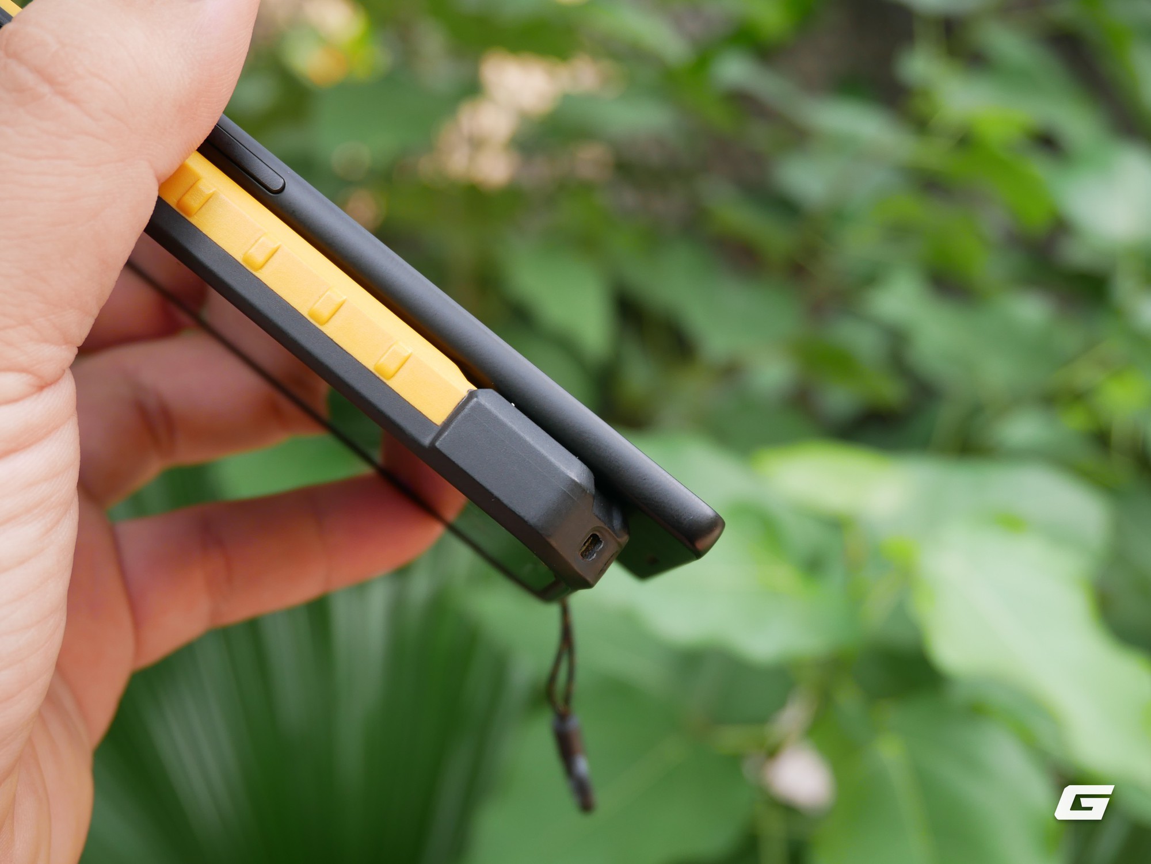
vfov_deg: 29.1
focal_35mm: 50
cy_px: 432
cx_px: 576
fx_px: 1663
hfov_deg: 38.2
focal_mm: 25
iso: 200
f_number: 5
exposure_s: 1/80
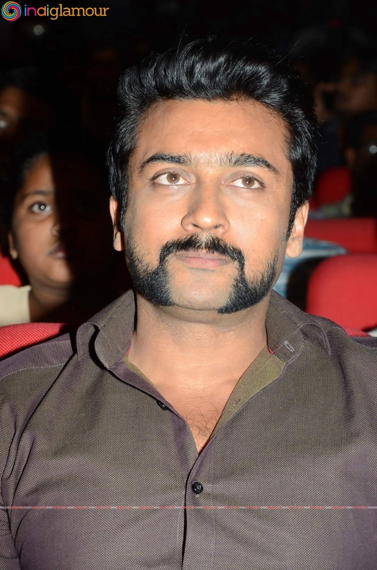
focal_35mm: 135
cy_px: 285
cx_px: 188
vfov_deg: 15.2
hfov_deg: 10.1
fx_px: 2131
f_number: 6.3
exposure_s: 1/160
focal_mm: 90
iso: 250
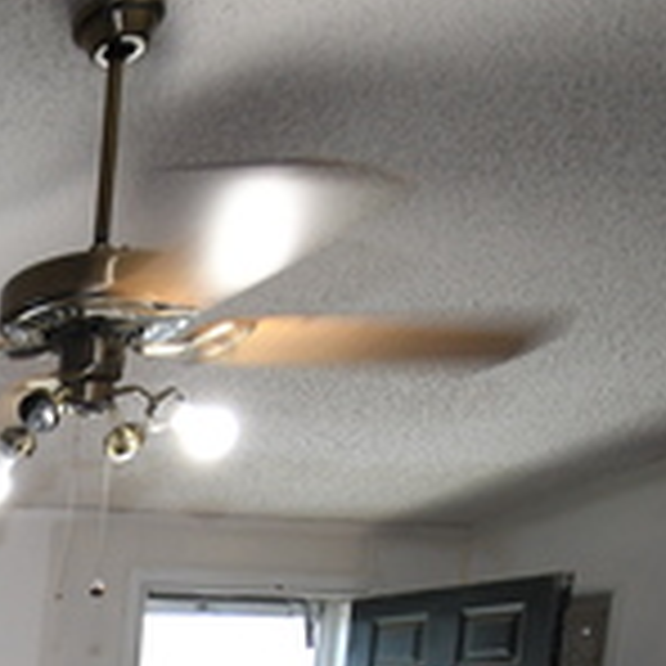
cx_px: -441
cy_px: 934
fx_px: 1197
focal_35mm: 55
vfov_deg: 25.3
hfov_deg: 22.5
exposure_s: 1/60
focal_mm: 10
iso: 1000
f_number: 4.5
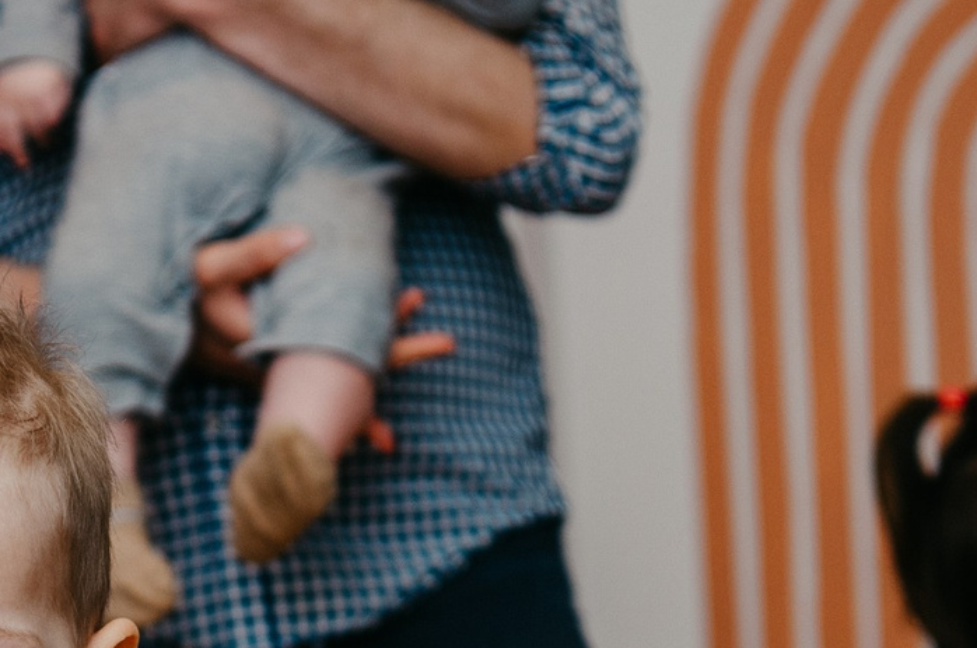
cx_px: 203
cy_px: 1031
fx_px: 4742
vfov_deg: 7.7
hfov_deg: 11.7
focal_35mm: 175
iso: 200
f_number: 3.2
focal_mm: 46
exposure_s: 1/160
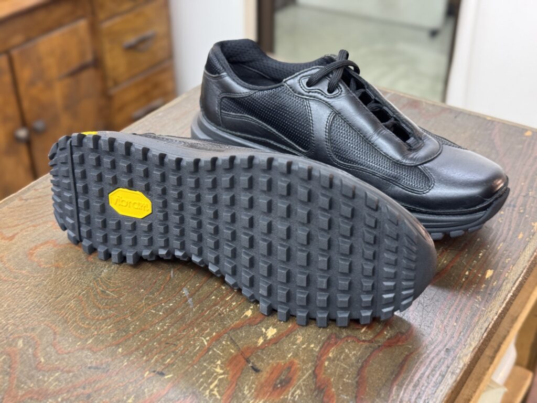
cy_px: 202
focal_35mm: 48
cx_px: 268
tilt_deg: -34.7
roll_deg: +0.2
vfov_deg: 30.3
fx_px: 745
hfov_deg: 39.7
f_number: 1.78
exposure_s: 1/40
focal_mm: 6.76
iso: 320
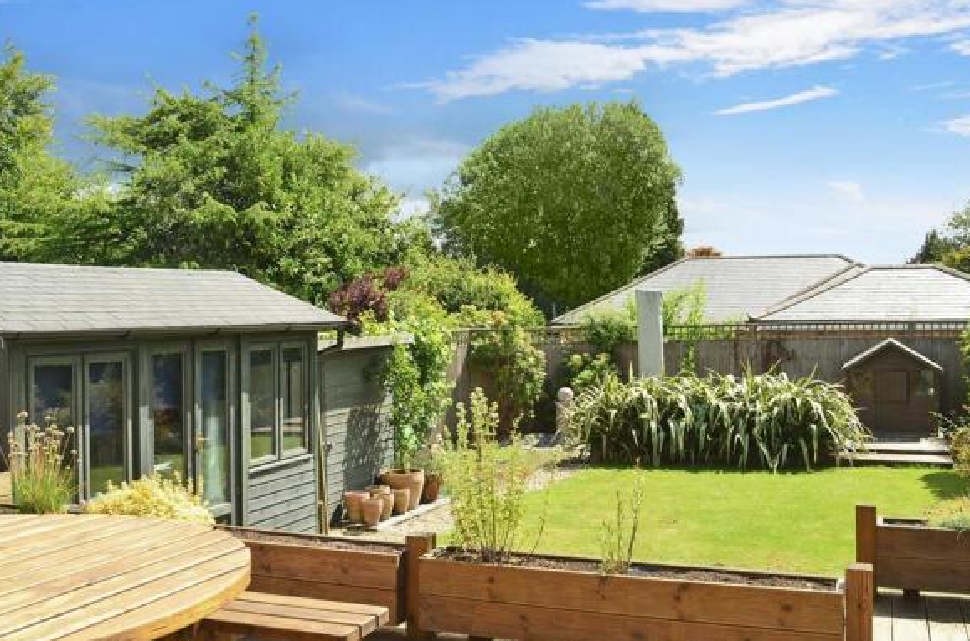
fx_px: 914
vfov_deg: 38.7
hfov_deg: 55.9
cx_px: 486
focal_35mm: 34
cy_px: 306
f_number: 8
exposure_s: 1/250
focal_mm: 20
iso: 200
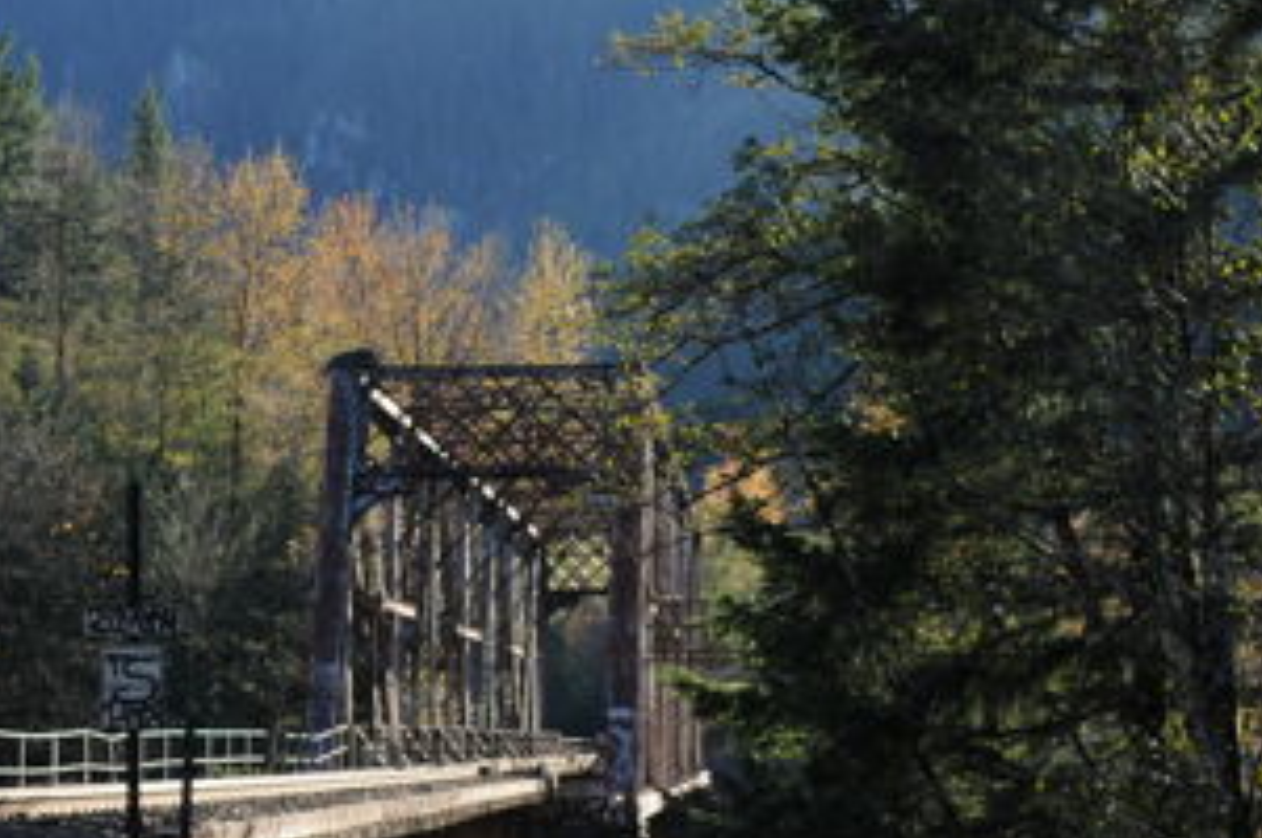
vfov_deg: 14.7
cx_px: 415
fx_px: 3257
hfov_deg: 21.8
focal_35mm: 93
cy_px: 432
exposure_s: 1/500
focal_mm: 35
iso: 200
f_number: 4.5
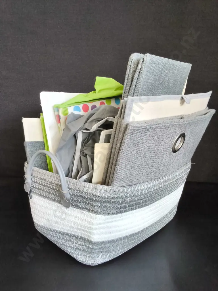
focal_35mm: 27
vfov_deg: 65.3
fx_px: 227
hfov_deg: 51.4
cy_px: 146
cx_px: 109
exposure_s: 1/60
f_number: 2
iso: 400
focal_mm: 2.87
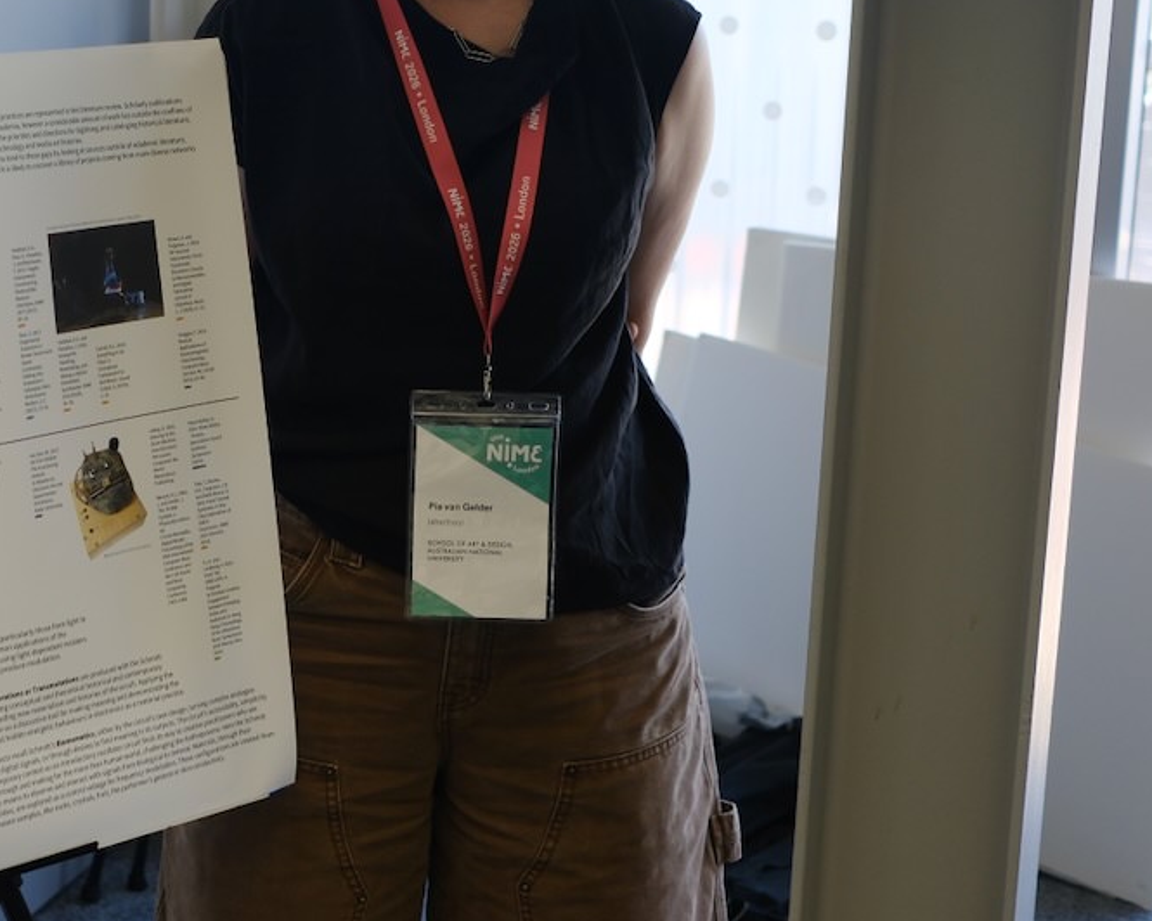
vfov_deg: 19.3
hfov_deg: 23.2
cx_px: 21
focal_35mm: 79
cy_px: 243
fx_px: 2693
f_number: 2.5
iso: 250
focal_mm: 23
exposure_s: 1/170
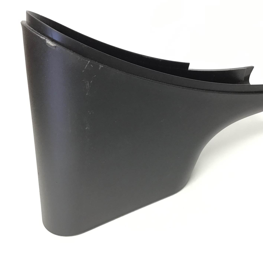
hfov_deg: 42.8
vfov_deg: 42.8
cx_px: 146
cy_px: 135
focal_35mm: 39
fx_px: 335
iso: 64
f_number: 2.4
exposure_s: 1/30
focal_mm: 3.3
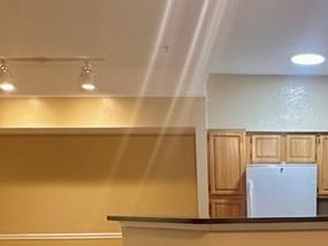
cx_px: 269
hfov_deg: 31.7
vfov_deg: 20.3
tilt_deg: -18.8
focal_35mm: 59
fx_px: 559
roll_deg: -0.1
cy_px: 397
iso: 400
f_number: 2.2
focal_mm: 2.22
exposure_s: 1/60
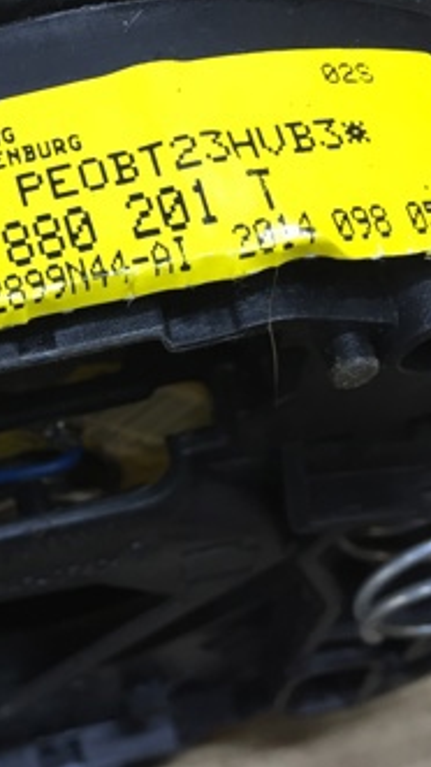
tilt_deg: -53.0
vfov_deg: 34.2
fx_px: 1240
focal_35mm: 61
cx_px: -102
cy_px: 484
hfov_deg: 18.6
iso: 100
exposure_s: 1/33
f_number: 2.2
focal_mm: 4.15
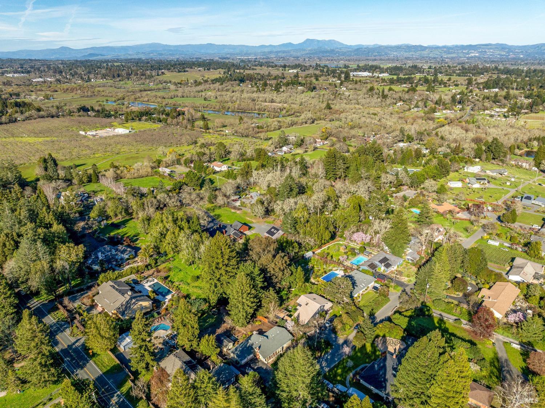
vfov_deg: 56.8
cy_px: 204
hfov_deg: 71.6
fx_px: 378
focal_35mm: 24
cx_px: 272
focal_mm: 12.29
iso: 150
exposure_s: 1/3200
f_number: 2.8
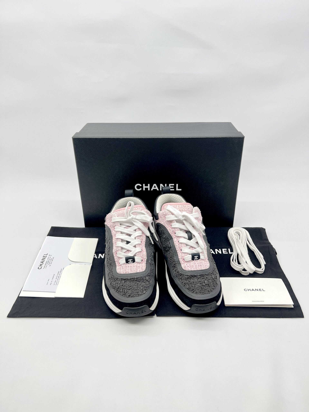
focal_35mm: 26
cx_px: 154
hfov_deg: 53.1
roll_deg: +0.2
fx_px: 309
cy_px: 206
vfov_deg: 67.3
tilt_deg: -28.7
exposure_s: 1/100
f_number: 1.5
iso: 32
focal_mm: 5.7
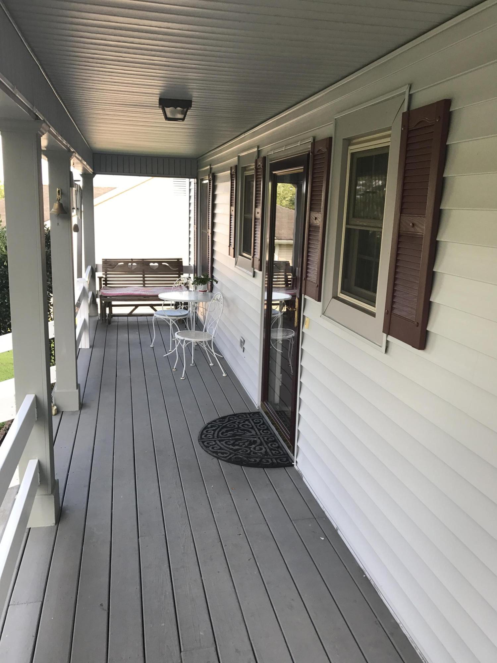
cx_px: 248
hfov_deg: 49.7
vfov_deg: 63.4
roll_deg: -1.4
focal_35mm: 28
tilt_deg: -10.4
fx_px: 536
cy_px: 332
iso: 20
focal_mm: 3.99
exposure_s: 1/120
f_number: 1.8
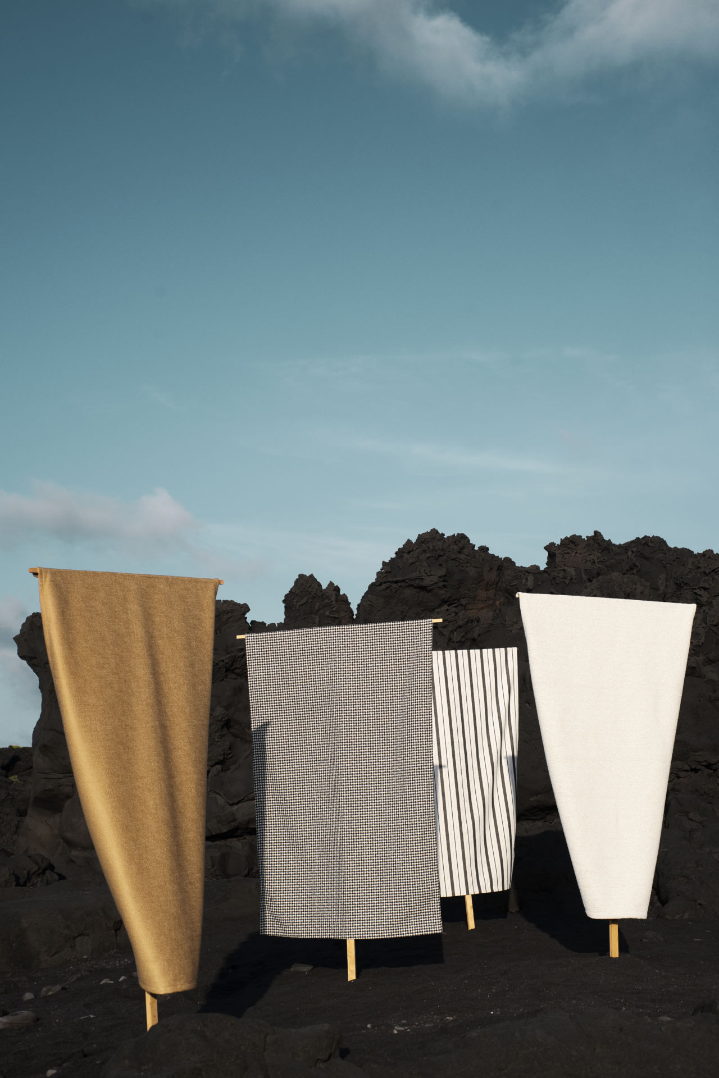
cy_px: 539
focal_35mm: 60
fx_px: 1797
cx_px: 360
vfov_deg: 33.4
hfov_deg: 22.6
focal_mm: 60
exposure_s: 1/1250
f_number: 6.3
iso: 400
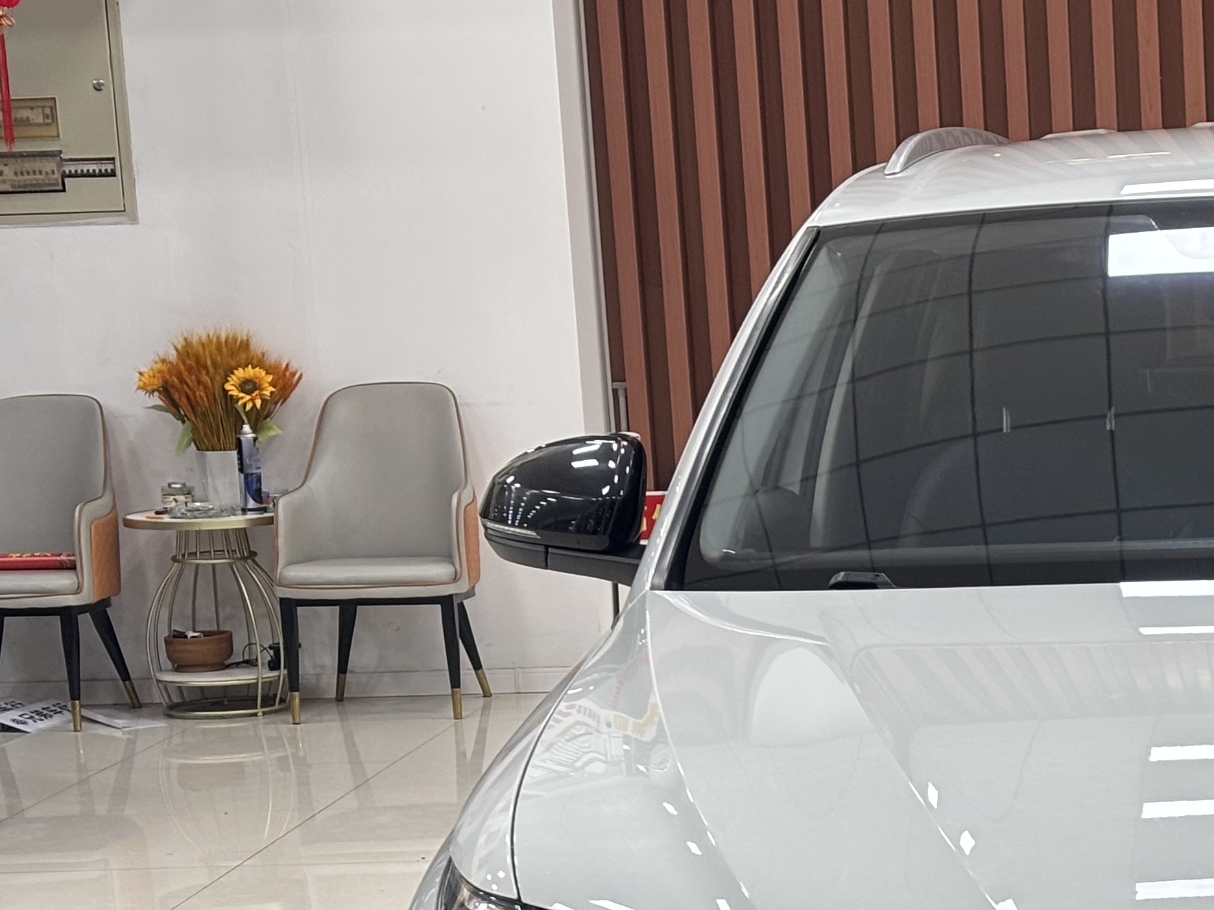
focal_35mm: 112
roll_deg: +1.7
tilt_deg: -10.5
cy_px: 945
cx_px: 1283
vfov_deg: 13.0
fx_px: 3928
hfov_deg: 17.1
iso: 50
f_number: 1.6
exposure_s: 1/50
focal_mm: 5.96
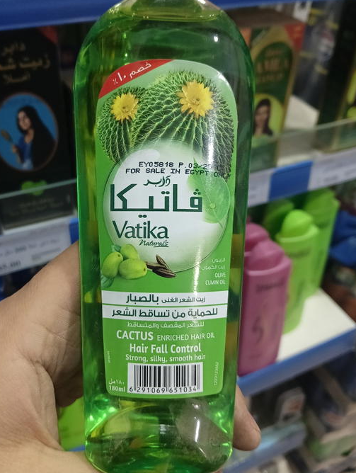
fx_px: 424
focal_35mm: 31
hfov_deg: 45.3
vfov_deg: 58.1
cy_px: 206
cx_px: 146
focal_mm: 4.05
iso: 800
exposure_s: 1/25
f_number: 1.8
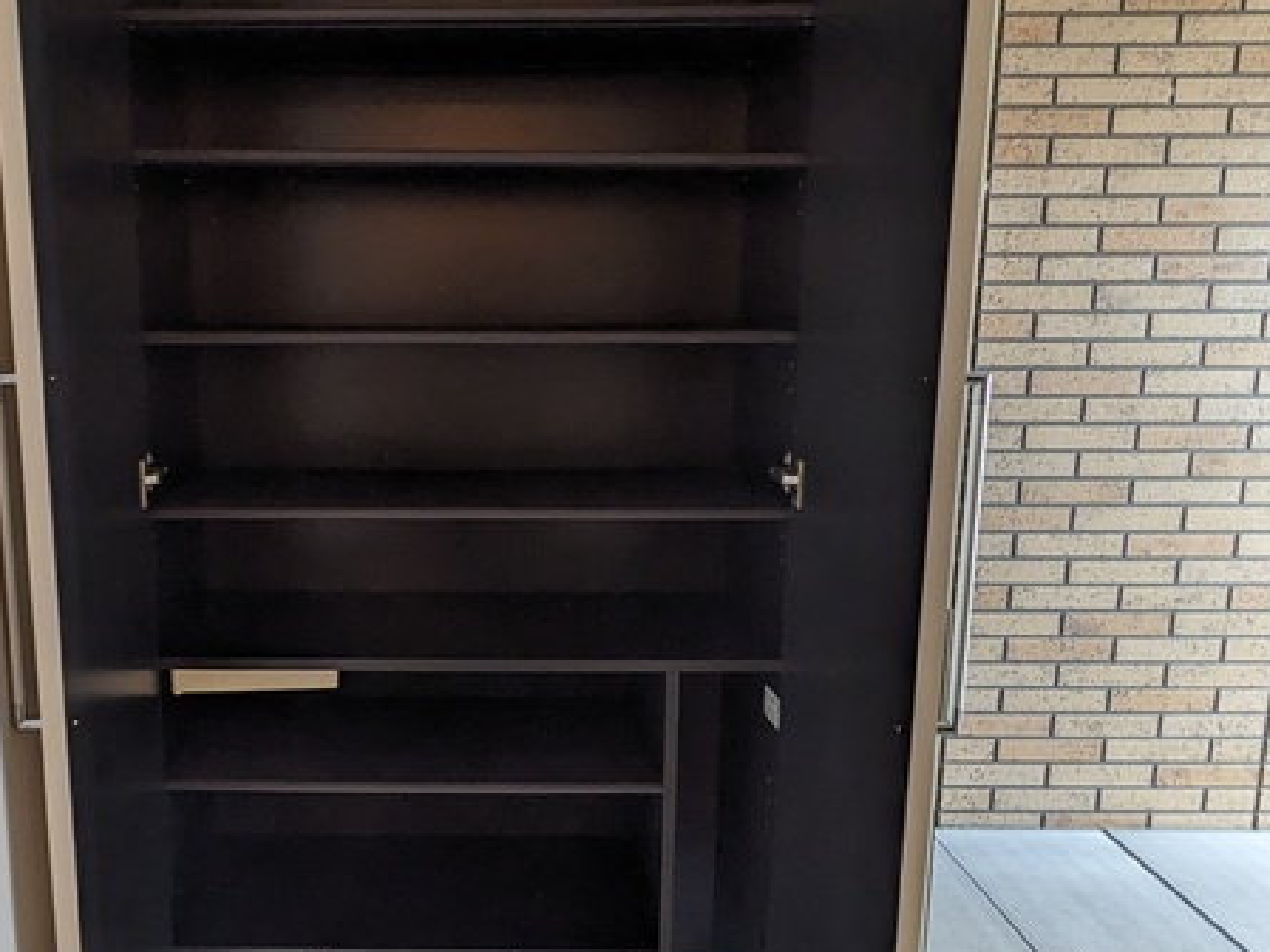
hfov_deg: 58.7
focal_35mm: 30
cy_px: 468
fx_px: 1101
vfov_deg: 46.8
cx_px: 432
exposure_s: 1/30
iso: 142
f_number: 2.2
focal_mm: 1.83
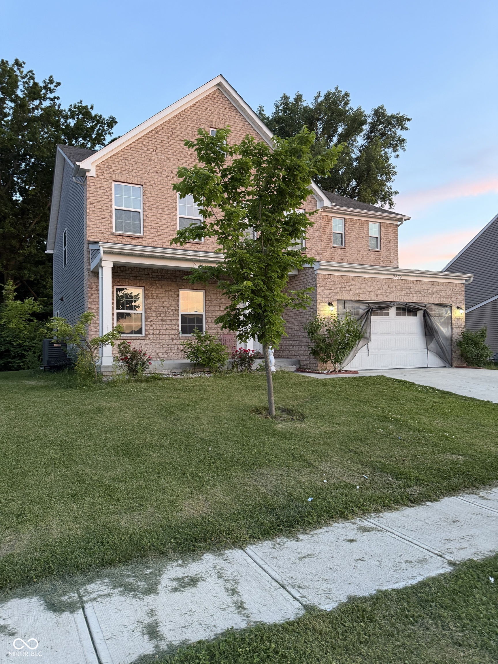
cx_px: 249
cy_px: 332
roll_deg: +1.0
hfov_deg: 56.8
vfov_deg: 71.6
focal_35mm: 24
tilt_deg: +2.5
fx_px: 460
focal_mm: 6.76
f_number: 1.78
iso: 250
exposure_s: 1/60
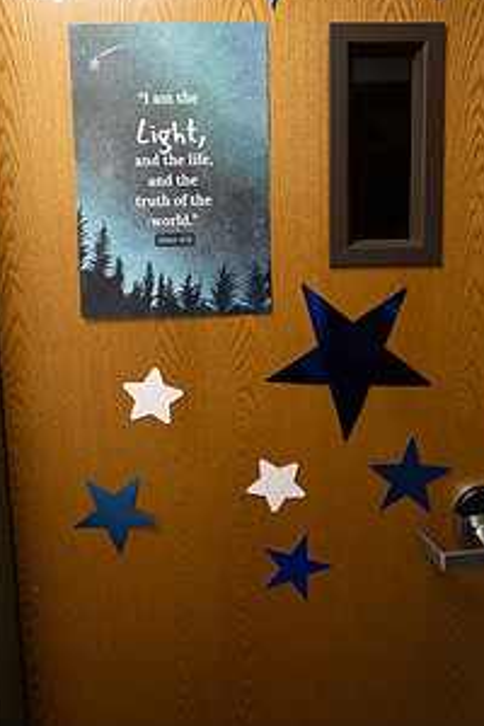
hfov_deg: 59.4
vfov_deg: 79.2
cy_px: 257
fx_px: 423
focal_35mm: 21
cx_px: 266
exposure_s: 1/200
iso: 640
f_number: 2.8
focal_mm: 14
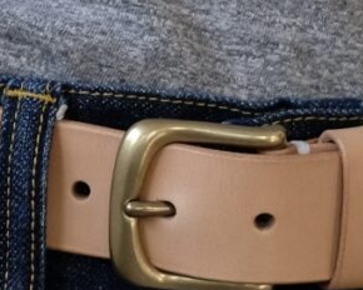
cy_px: 258
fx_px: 4706
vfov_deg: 3.5
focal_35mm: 438
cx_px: 58
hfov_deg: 4.4
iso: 200
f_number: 1.8
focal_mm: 35
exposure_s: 1/400
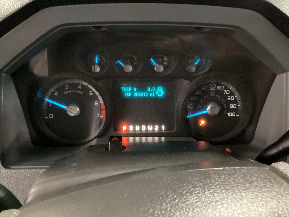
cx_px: 144
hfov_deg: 58.4
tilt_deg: -29.6
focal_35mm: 31
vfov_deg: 45.4
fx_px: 259
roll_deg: -2.1
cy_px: 108
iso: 800
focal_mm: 3.3
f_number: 2.4
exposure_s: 1/15
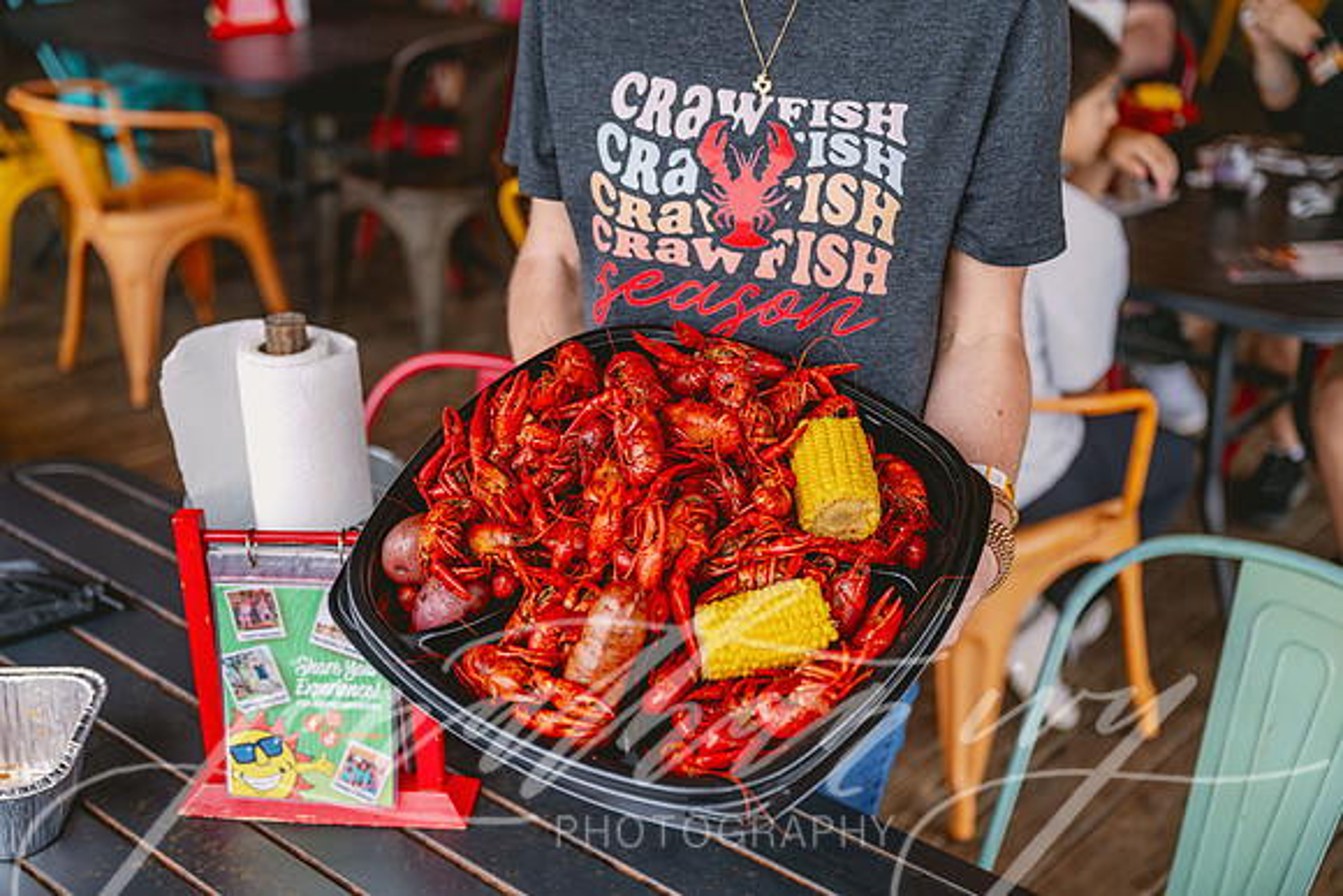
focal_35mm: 44
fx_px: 1642
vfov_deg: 30.5
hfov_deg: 44.5
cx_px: 672
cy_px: 448
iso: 200
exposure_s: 1/400
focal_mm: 44
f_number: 2.8
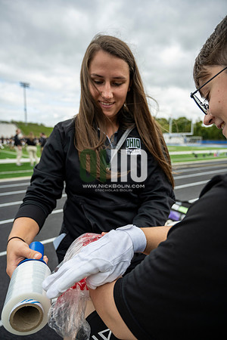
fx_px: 227
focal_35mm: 24
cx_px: 114
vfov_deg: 73.7
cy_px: 170
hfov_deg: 53.1
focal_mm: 24
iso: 250
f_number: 4
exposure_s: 1/800
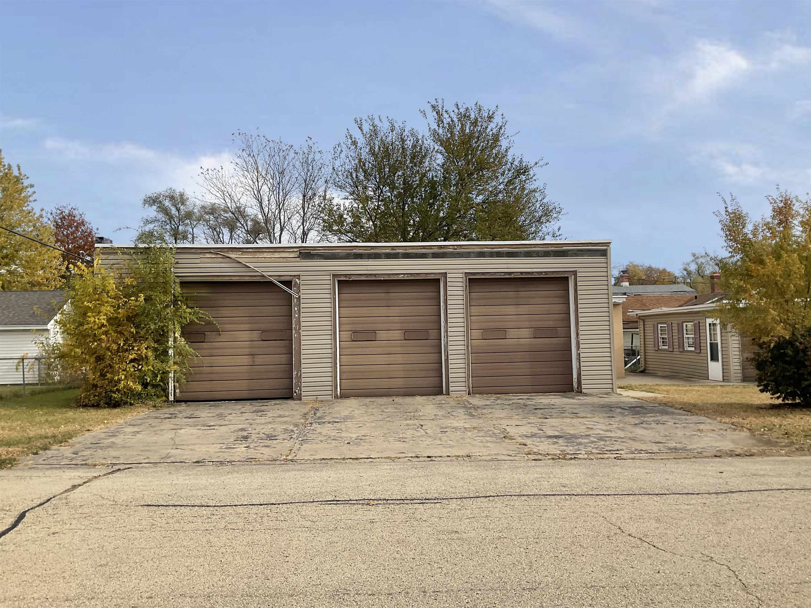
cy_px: 304
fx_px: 679
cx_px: 406
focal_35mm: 29
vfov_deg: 48.2
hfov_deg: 61.7
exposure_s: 1/2058
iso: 16
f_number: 1.8
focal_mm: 3
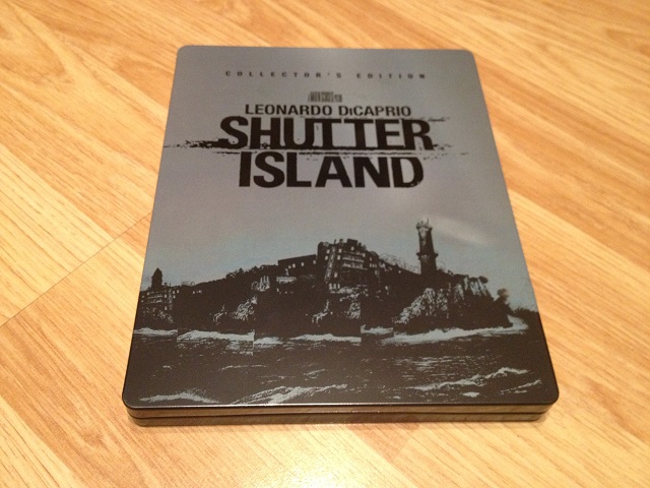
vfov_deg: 40.7
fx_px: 657
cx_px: 325
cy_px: 244
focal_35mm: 35
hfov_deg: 52.6
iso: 320
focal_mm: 4.28
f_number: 2.4
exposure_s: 1/20
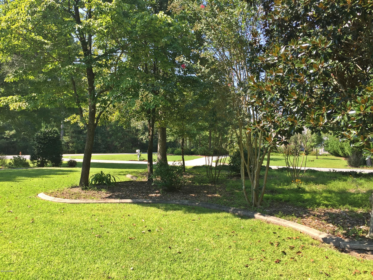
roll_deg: -1.5
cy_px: 140
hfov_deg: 61.7
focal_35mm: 29
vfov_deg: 48.2
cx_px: 186
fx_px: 312
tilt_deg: -0.1
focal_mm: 4.15
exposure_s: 1/549
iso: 32
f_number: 2.2
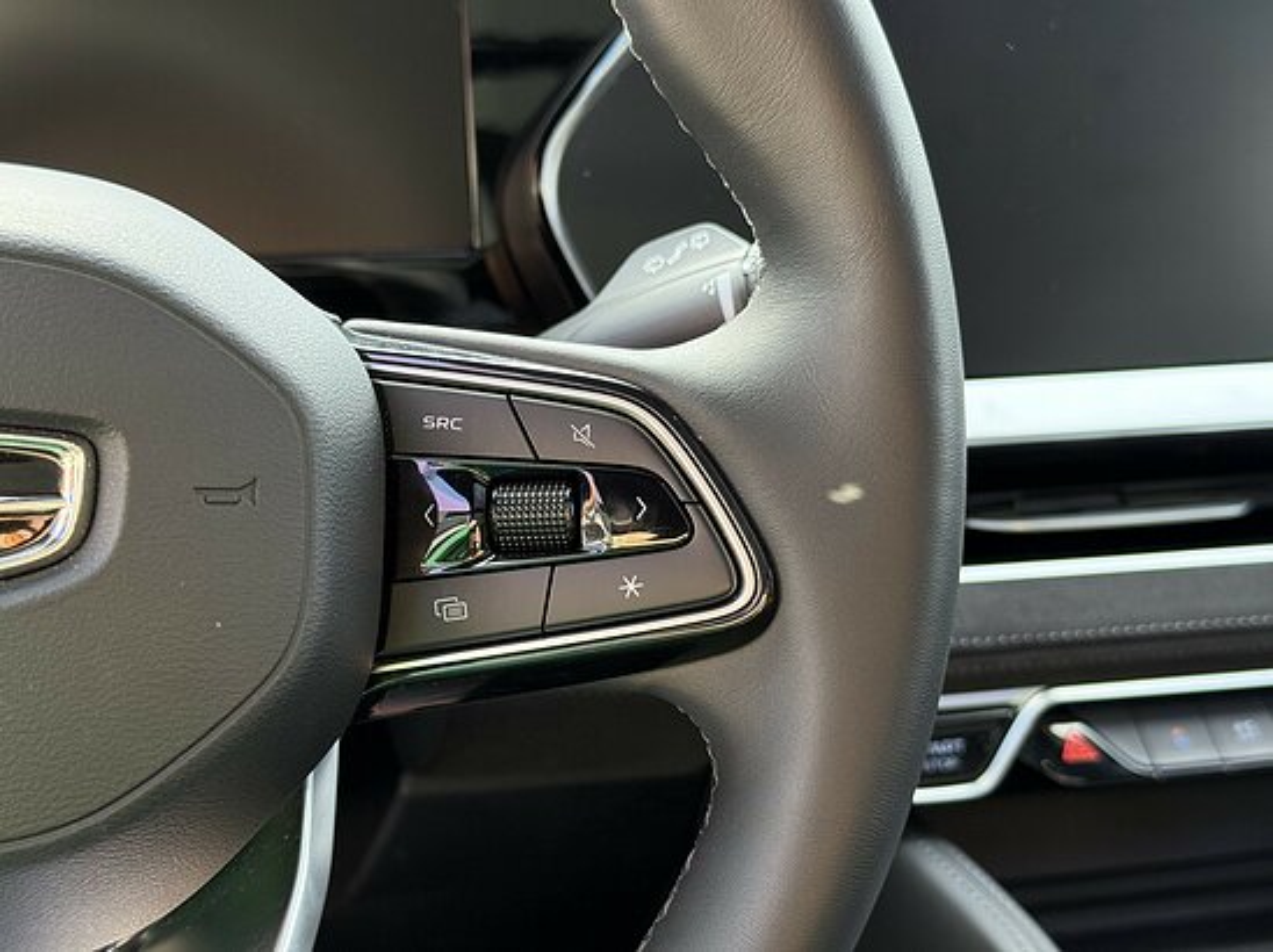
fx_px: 1764
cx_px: 636
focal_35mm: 48
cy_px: 476
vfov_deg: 30.2
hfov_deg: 39.7
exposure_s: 1/150
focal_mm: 6.76
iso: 200
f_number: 1.78
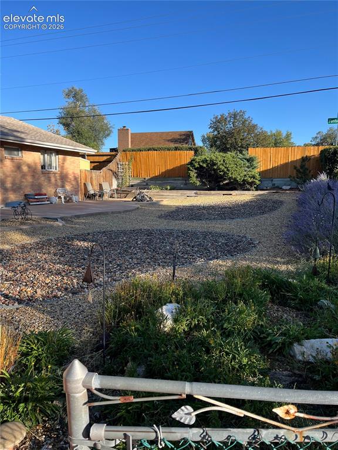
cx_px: 169
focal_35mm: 26
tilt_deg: -9.2
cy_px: 225
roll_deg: +0.1
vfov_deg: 67.3
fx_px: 338
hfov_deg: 53.1
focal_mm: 5.1
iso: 50
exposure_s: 1/1325
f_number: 1.6
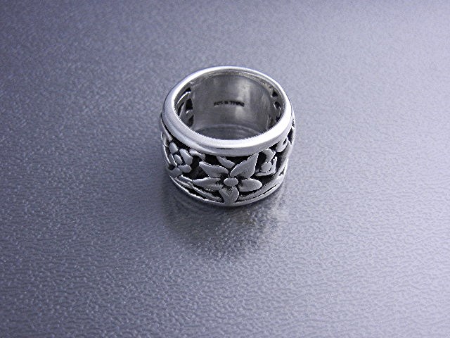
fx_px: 767
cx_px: 225
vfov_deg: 24.8
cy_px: 169
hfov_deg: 32.7
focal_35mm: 59
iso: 400
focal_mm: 10.6
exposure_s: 1/31.1
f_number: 4
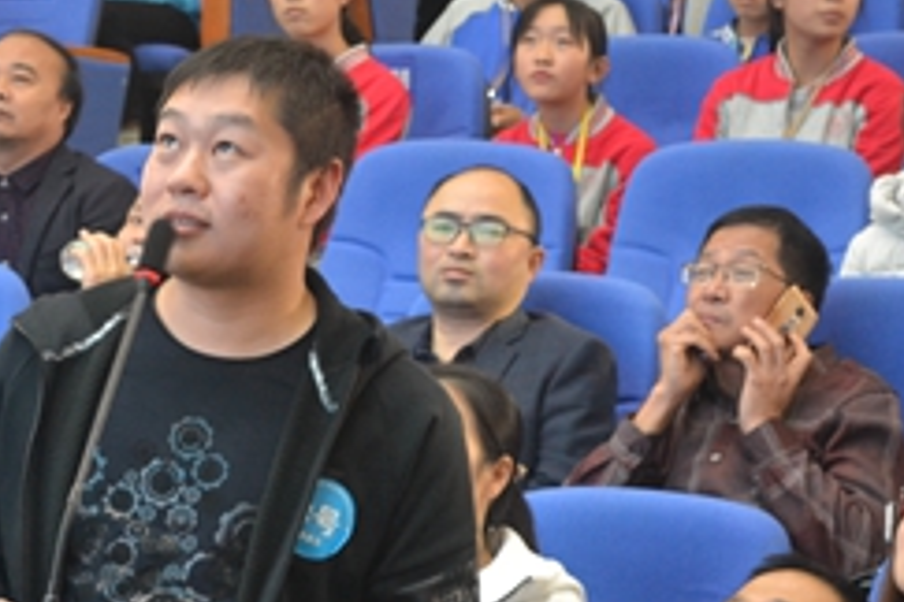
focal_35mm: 170
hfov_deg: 12.0
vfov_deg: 8.0
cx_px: 208
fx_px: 4269
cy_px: 541
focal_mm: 55
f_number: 5.6
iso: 2000
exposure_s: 1/15
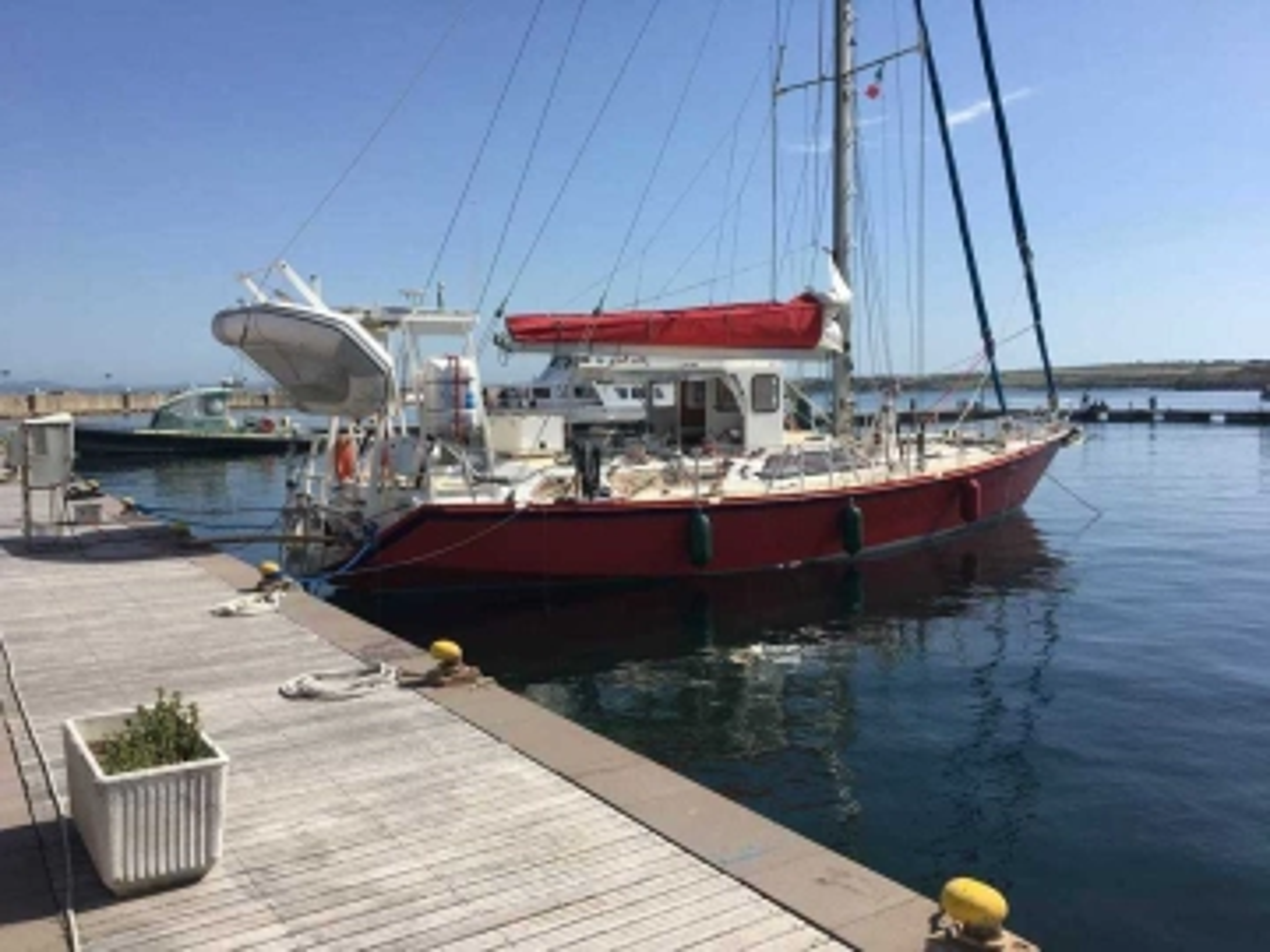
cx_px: 635
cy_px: 476
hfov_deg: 61.7
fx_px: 1064
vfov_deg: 48.2
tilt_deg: -3.6
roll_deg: +0.6
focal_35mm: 29
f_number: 2.2
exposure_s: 1/2198
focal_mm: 4.15
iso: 25
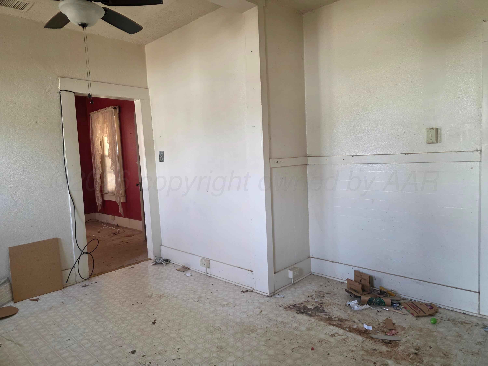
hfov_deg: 73.9
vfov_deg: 58.9
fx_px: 324
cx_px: 244
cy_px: 183
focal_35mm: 23
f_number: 1.7
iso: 320
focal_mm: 6.3
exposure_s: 1/120
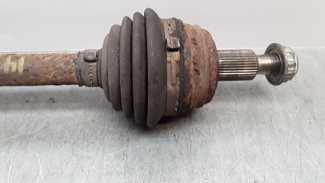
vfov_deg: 37.4
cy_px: 62
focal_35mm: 31
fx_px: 267
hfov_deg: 62.6
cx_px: 165
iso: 64
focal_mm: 2.91
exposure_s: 1/50
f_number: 1.9
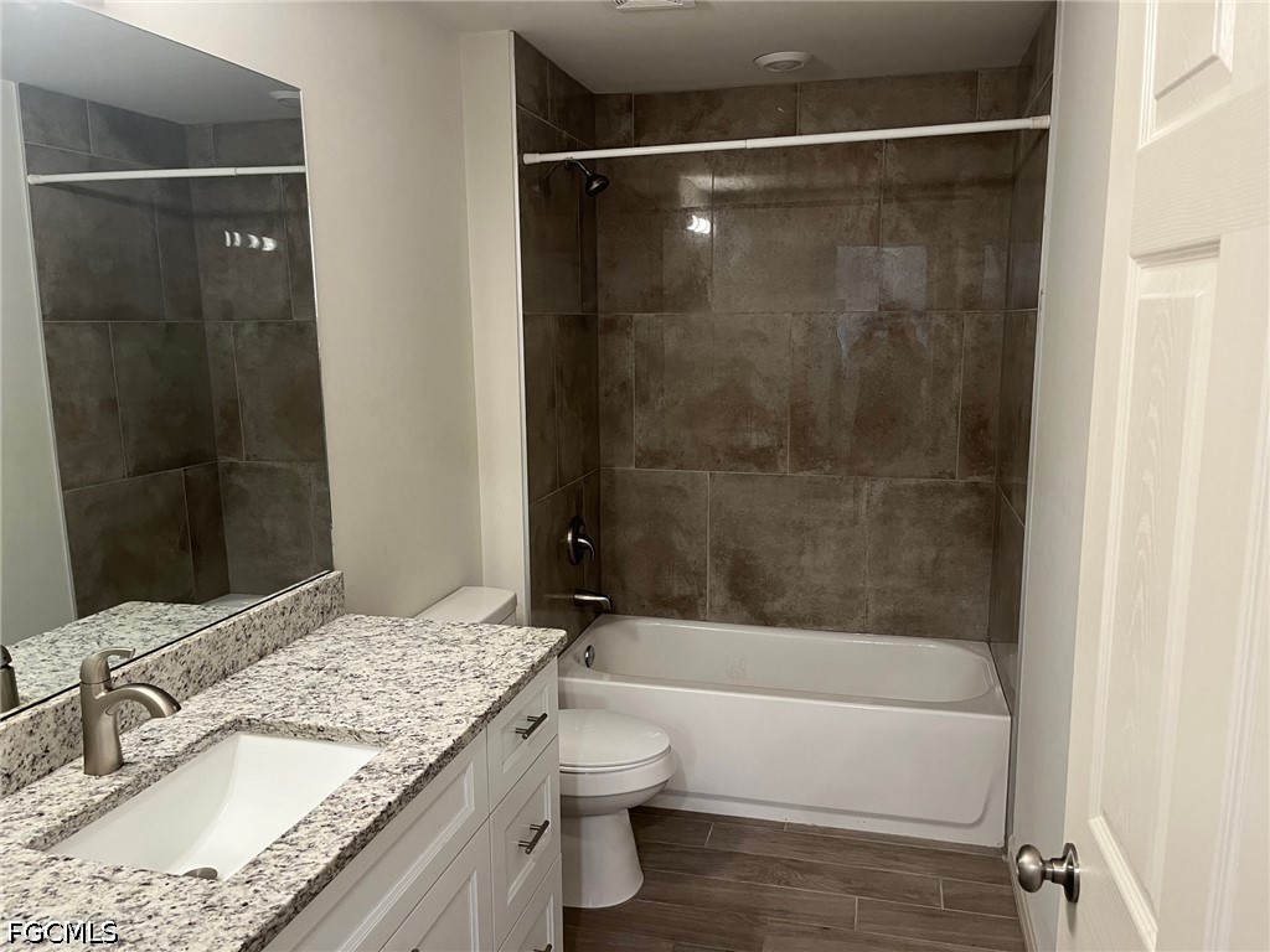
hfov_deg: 67.3
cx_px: 635
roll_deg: +0.6
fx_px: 954
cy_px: 476
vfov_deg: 53.1
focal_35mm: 26
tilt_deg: -9.2
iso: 200
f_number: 1.6
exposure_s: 1/60
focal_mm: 5.1
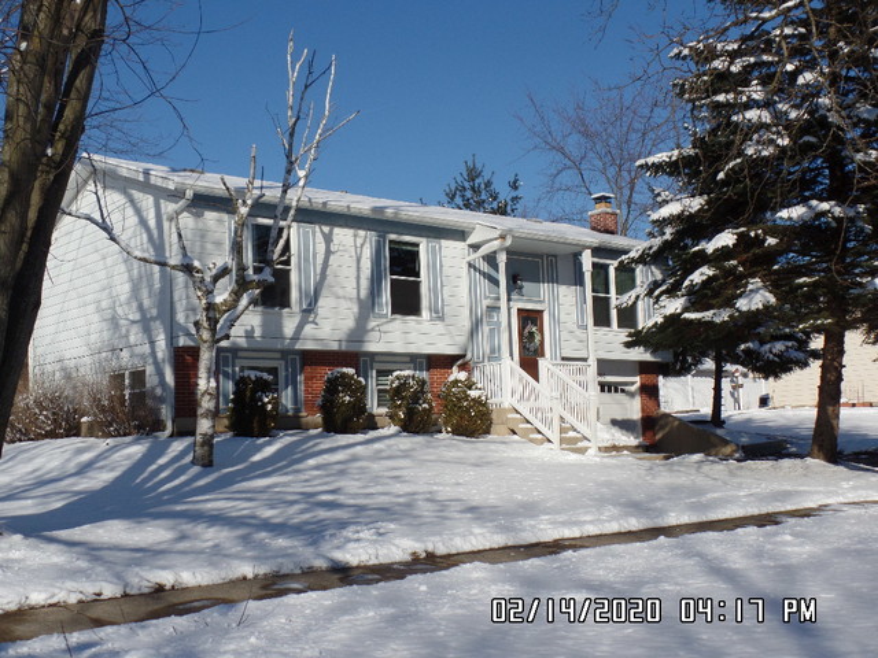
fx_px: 1065
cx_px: 439
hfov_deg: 44.8
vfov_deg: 34.3
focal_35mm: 42
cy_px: 329
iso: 80
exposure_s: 1/2000
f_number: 3.6
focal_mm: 7.5
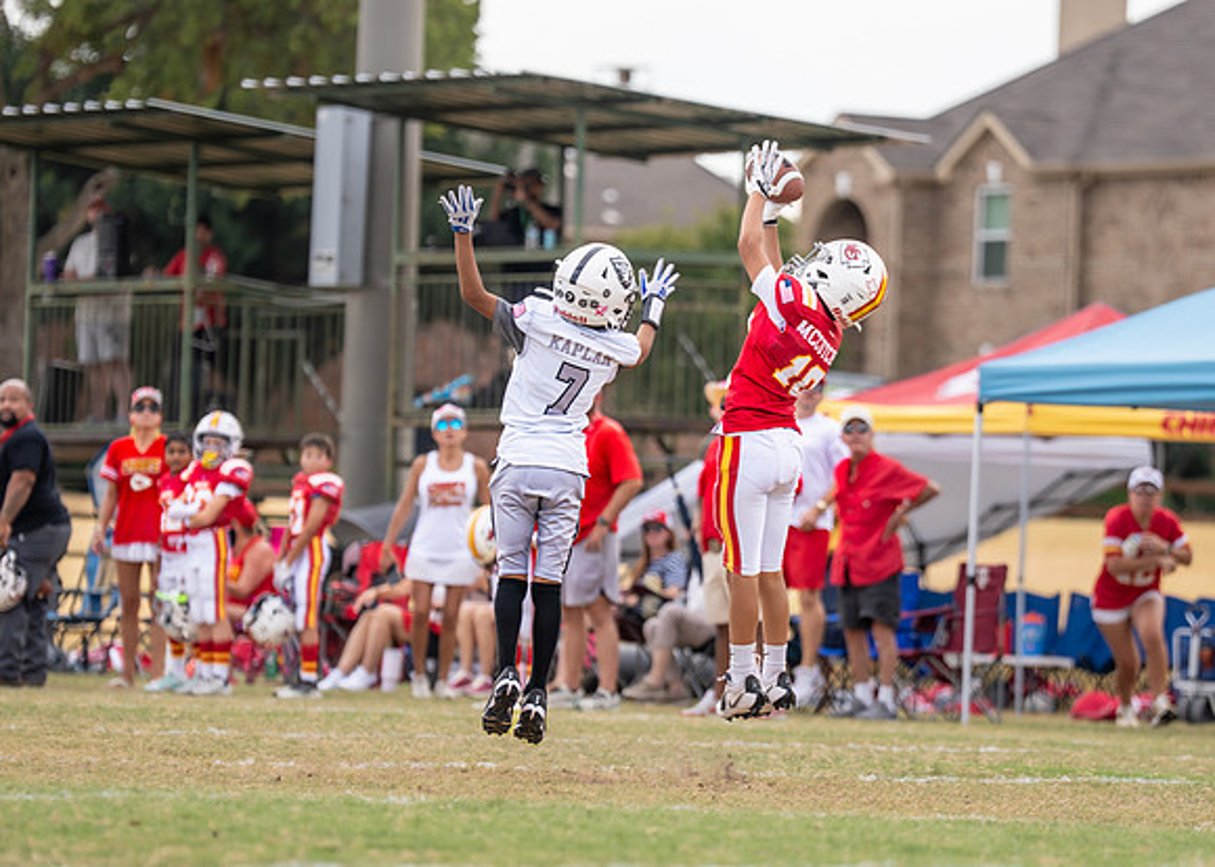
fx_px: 8678
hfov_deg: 8.0
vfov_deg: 5.7
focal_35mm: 252
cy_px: 546
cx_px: 639
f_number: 2.8
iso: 160
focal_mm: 168
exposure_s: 1/1600
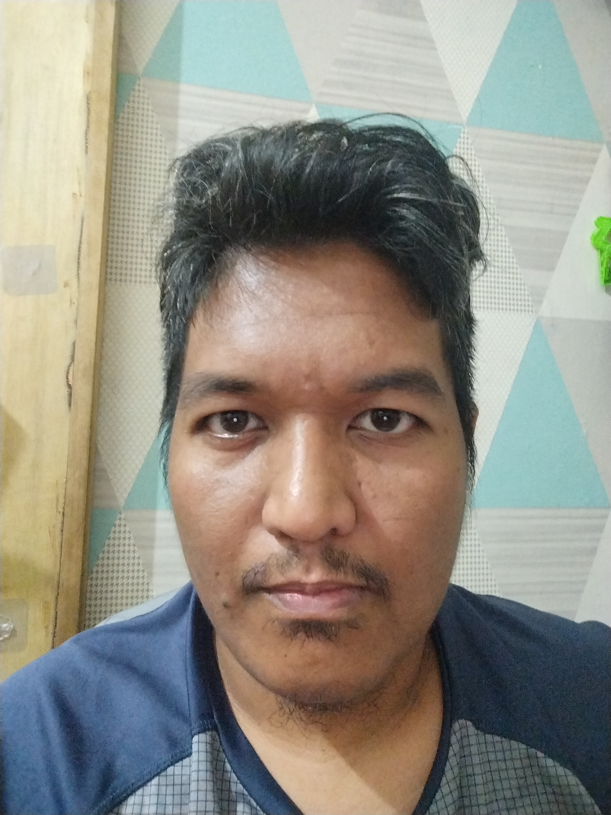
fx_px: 565
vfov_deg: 71.6
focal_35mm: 24
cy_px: 408
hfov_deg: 56.8
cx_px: 306
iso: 1468
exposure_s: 1/14.3
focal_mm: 3.25
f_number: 2.45
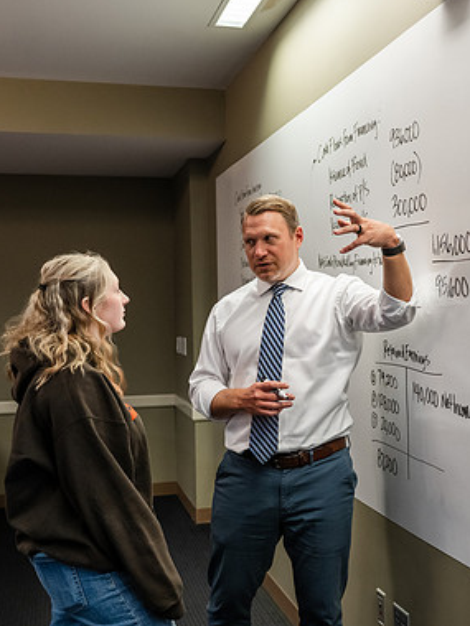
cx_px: 298
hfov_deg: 30.7
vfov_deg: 40.4
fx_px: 851
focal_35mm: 47
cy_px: 311
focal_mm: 32
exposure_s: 1/200
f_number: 4
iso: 1600
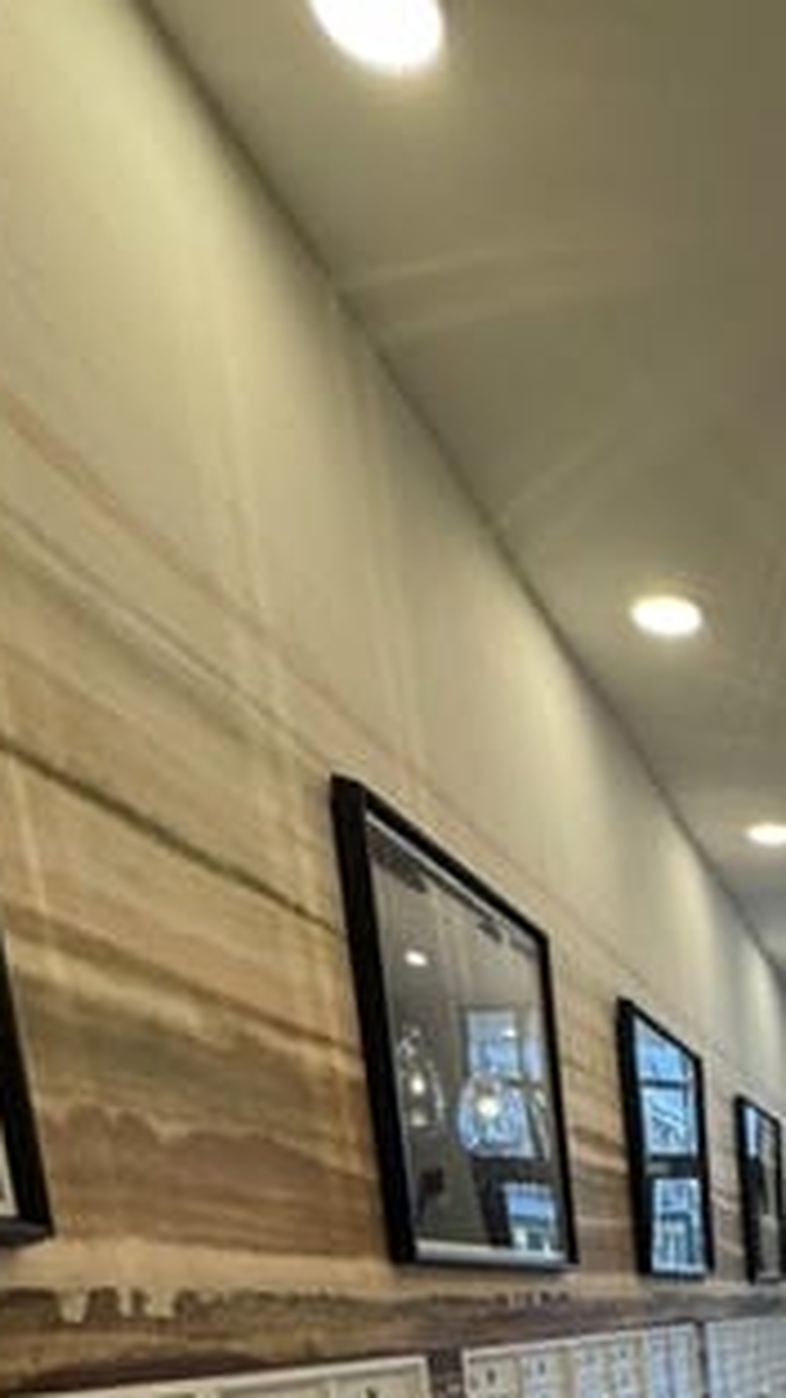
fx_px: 1297
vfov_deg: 43.0
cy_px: 1565
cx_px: 996
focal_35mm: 35
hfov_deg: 28.3
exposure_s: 1/120
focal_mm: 2.22
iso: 160
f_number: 2.2
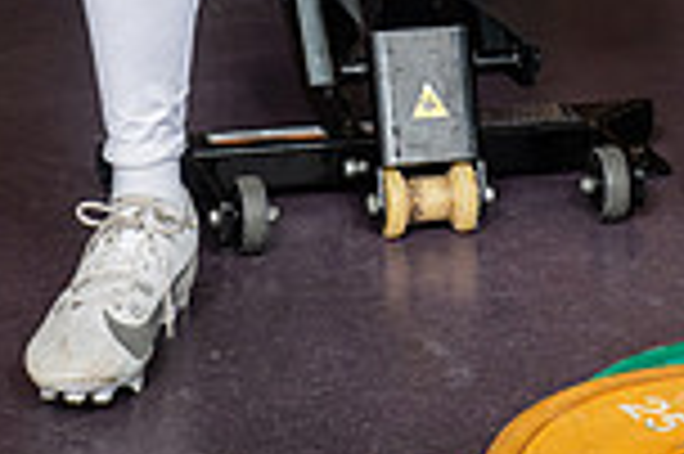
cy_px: -517
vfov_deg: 9.0
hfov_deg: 14.4
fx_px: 2695
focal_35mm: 142
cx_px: 513
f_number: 7.1
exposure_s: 1/250
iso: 800
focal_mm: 48
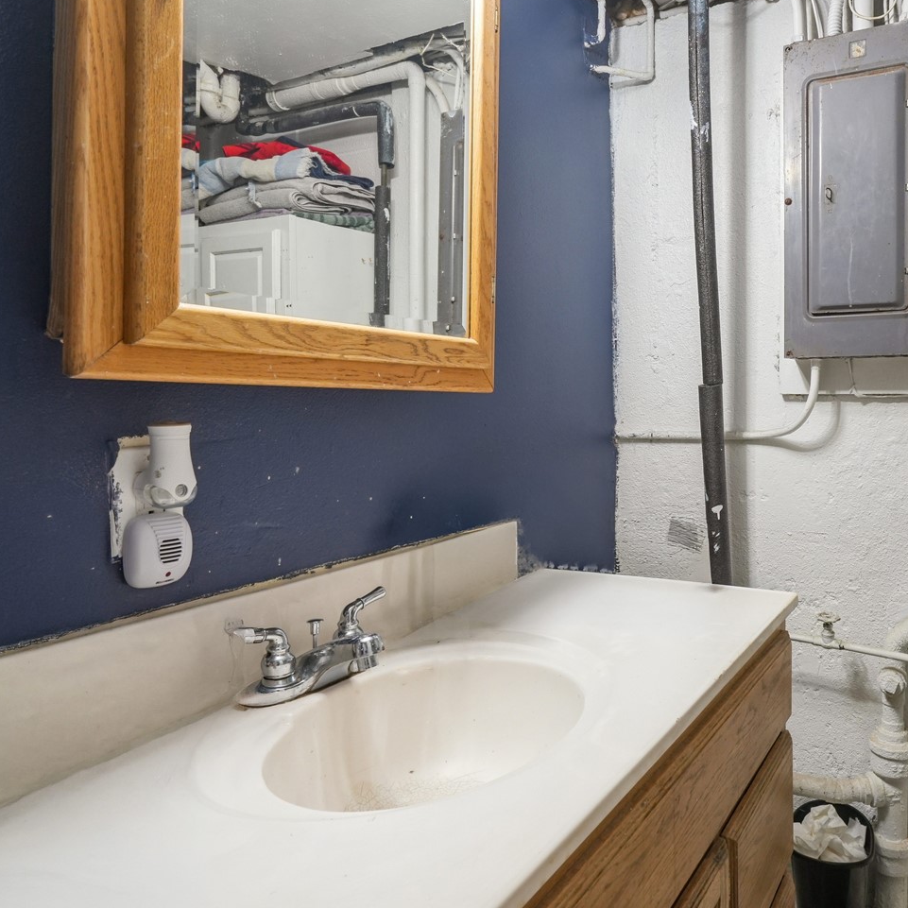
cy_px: 429
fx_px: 712
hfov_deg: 62.0
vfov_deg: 65.0
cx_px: 660
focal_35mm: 24
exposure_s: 1/13
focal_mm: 16
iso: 400
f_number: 10
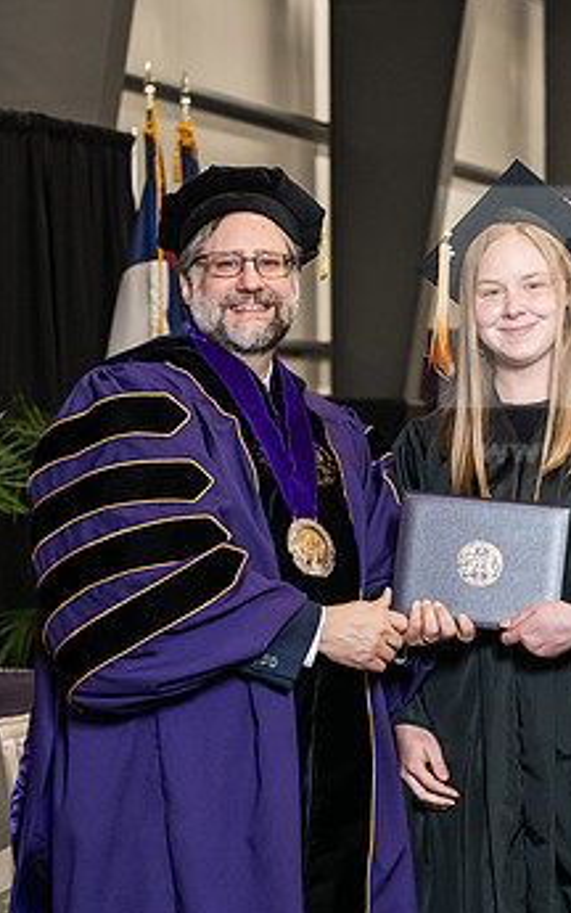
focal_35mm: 113
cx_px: 360
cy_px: 507
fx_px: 2810
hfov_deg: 11.6
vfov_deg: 18.4
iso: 2500
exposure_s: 1/200
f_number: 5
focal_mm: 66
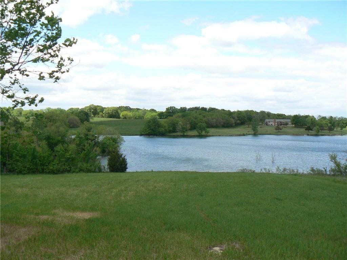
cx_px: 174
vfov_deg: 39.7
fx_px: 361
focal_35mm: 36
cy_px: 130
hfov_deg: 51.4
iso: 100
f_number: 2.8
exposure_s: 1/1000
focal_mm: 6
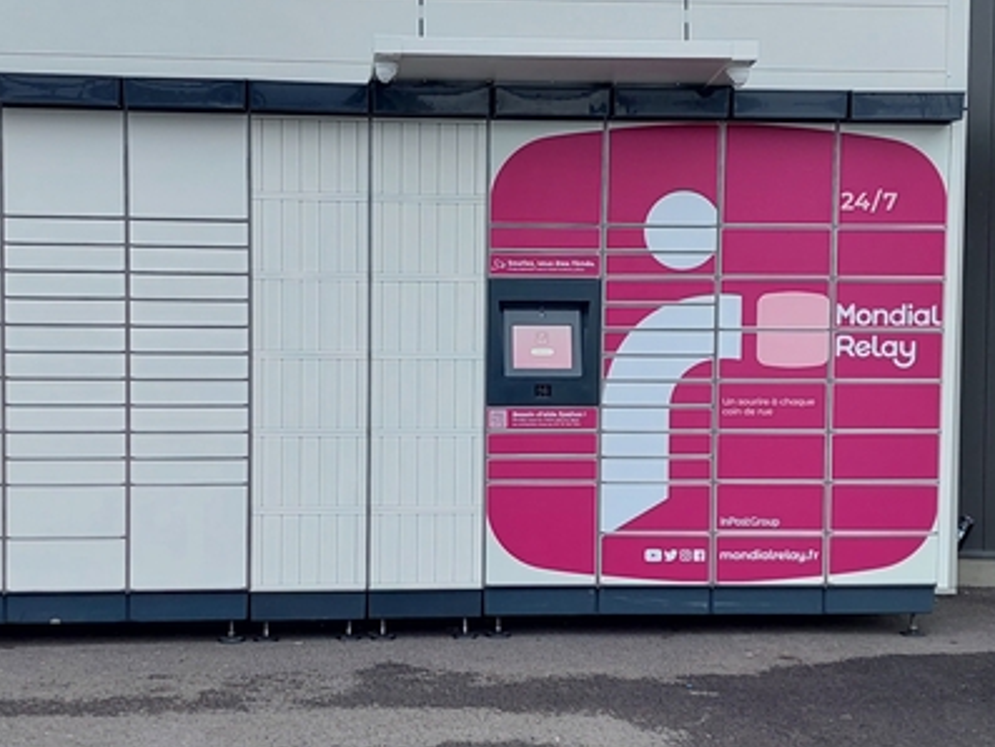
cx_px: 421
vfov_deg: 25.2
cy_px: 343
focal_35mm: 58
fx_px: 1668
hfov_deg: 33.2
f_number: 1.8
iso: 40
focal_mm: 5.23
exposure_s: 1/131
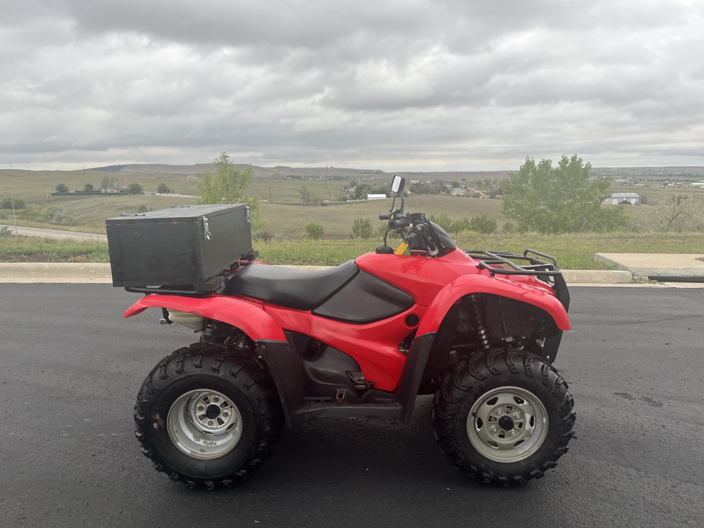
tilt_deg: -9.5
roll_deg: +0.8
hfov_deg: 67.3
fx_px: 529
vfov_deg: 53.1
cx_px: 352
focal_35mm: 26
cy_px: 264
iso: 50
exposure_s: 1/497
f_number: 1.6
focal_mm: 5.1
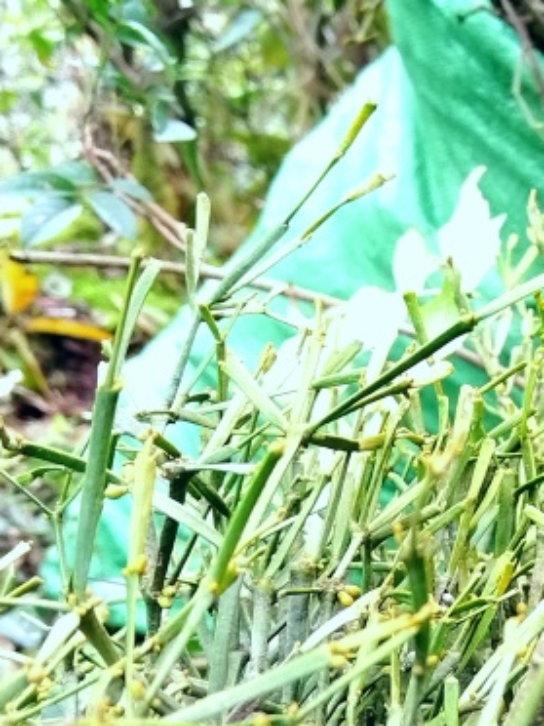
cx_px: 737
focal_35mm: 86
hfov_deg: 16.1
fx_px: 1802
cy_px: 501
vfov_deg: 22.6
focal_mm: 4.95
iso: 569
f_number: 1.9
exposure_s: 1/100
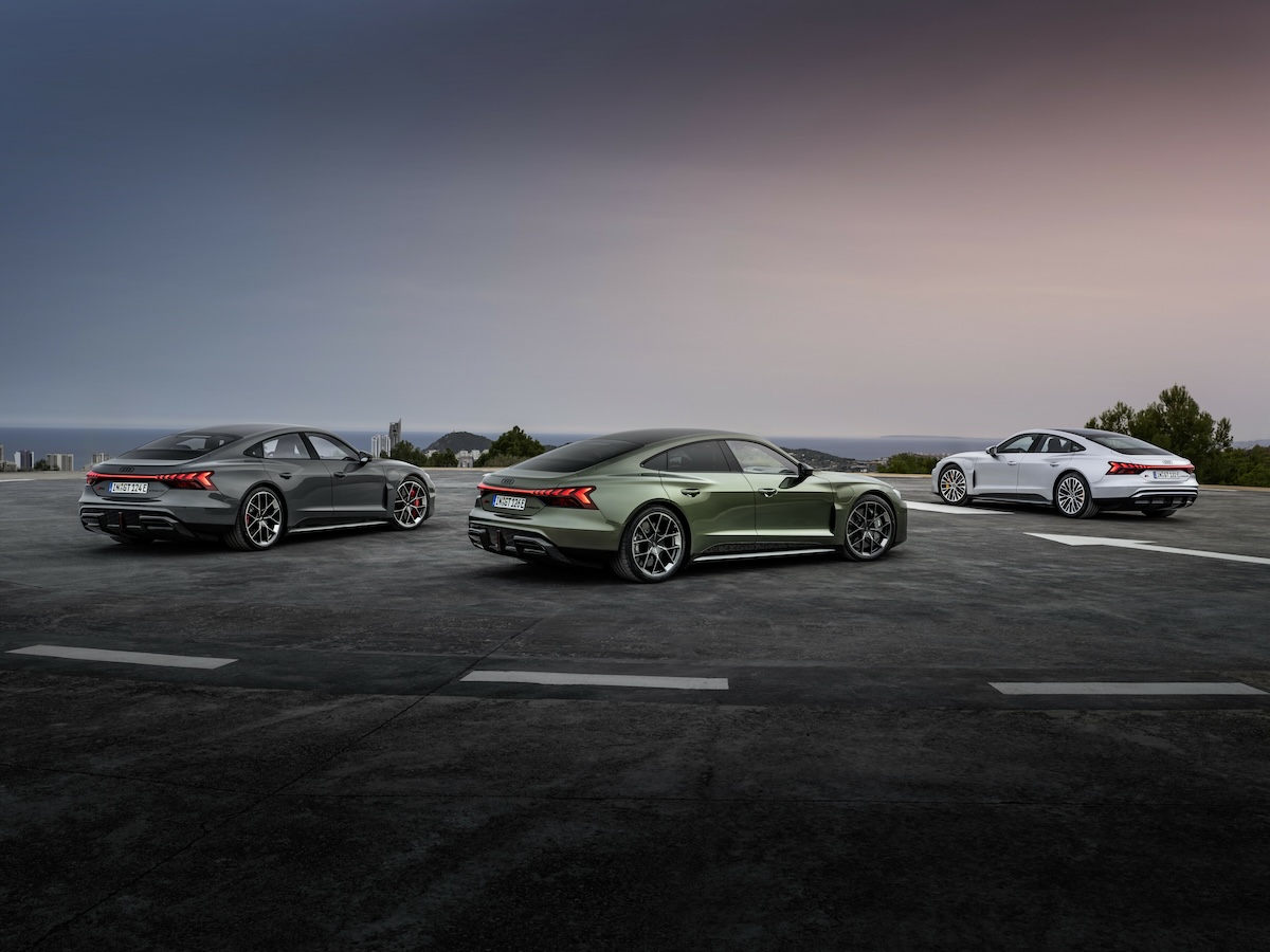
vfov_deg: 39.7
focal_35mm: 36
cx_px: 635
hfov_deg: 51.4
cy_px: 476
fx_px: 1321
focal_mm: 45
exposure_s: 1/6
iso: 200
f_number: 11
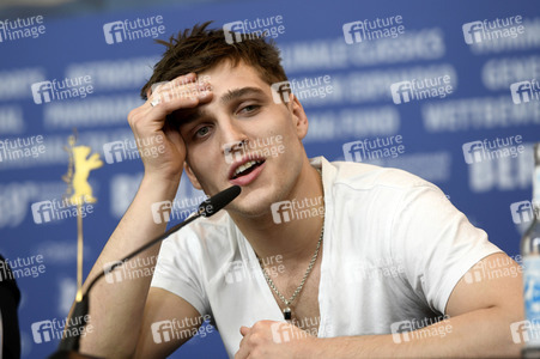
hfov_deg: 11.8
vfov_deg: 7.8
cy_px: 180
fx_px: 2623
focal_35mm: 175
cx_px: 270
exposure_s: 1/250
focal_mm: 175
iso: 1000
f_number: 3.5
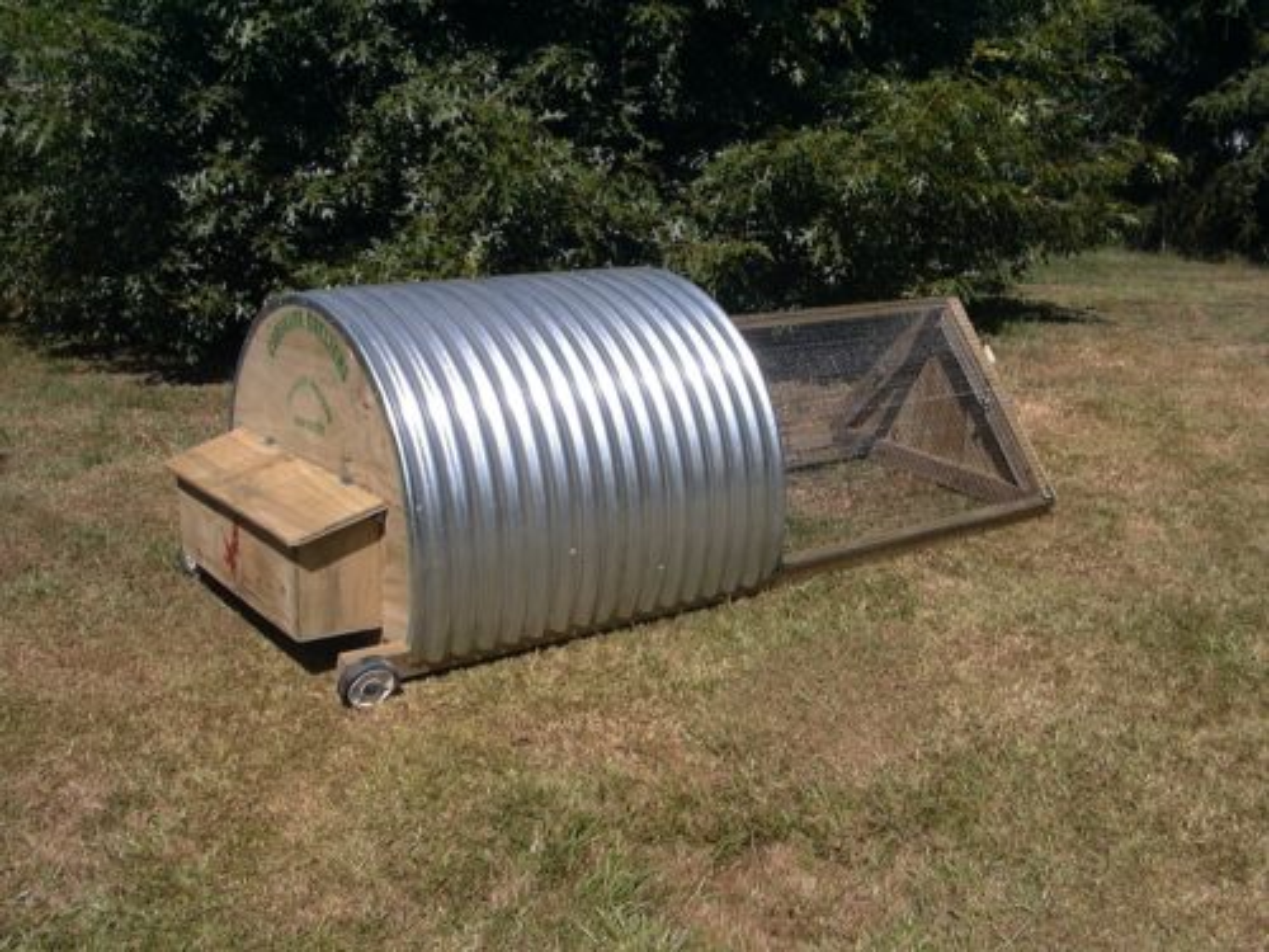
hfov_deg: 52.6
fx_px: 1283
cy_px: 476
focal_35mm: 35
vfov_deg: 40.7
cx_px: 634
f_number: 8
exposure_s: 1/304
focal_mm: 5.4
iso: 100
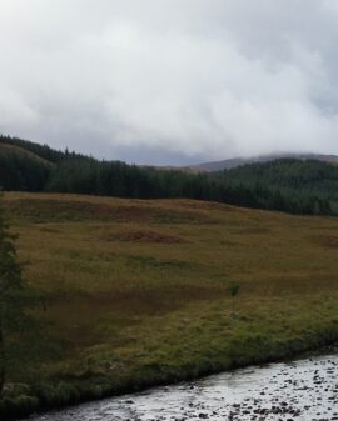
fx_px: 1074
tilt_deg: -8.7
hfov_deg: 16.6
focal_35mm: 86
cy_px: 448
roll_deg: +0.9
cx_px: 471
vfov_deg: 21.2
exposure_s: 1/864
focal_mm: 4.15
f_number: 2.2
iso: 25
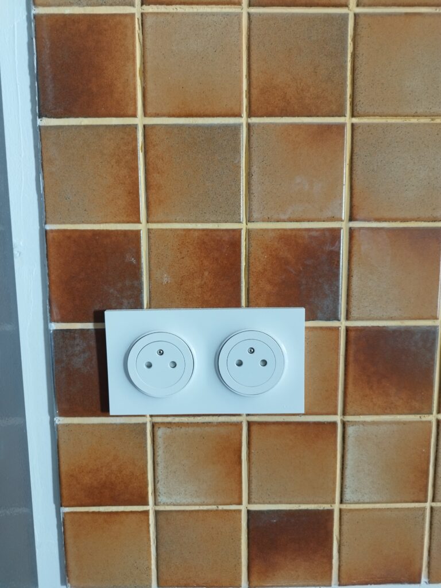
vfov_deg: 71.6
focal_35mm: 24
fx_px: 408
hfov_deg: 56.8
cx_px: 220
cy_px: 294
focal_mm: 5.89
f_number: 1.89
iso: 570
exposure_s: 1/50
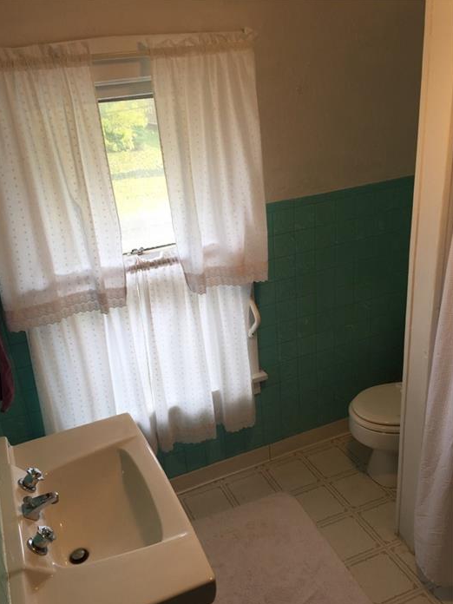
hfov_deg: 44.1
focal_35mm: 32
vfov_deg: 56.7
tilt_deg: -25.0
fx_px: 558
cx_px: 206
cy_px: 332
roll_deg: +5.5
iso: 32
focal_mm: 4.15
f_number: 2.2
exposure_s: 1/60
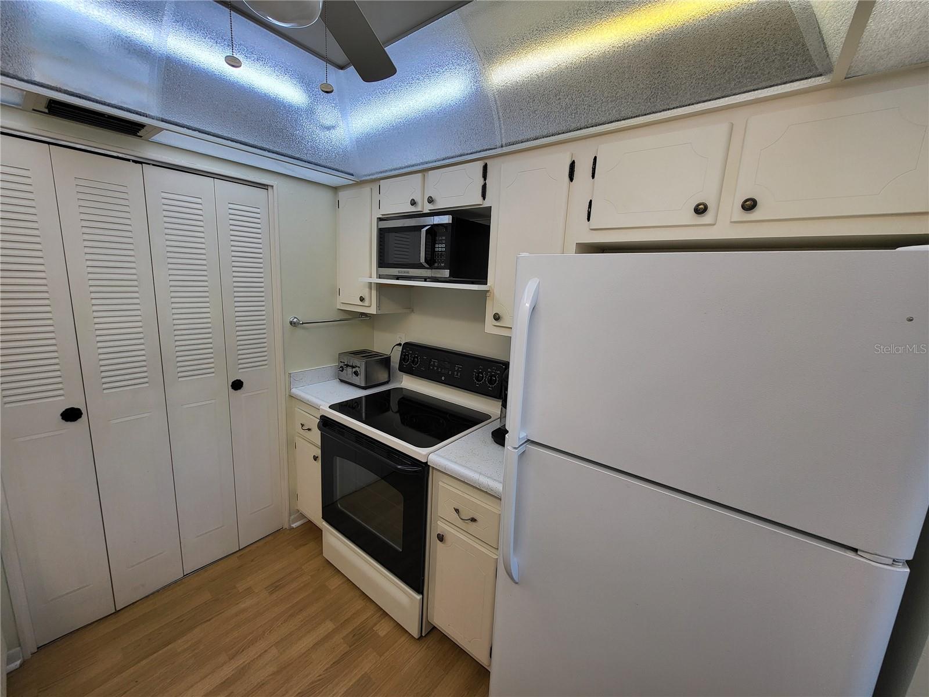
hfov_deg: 106.2
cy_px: 348
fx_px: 349
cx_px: 464
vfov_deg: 89.9
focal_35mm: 13
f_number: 2.2
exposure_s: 1/60
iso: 32
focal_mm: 1.74
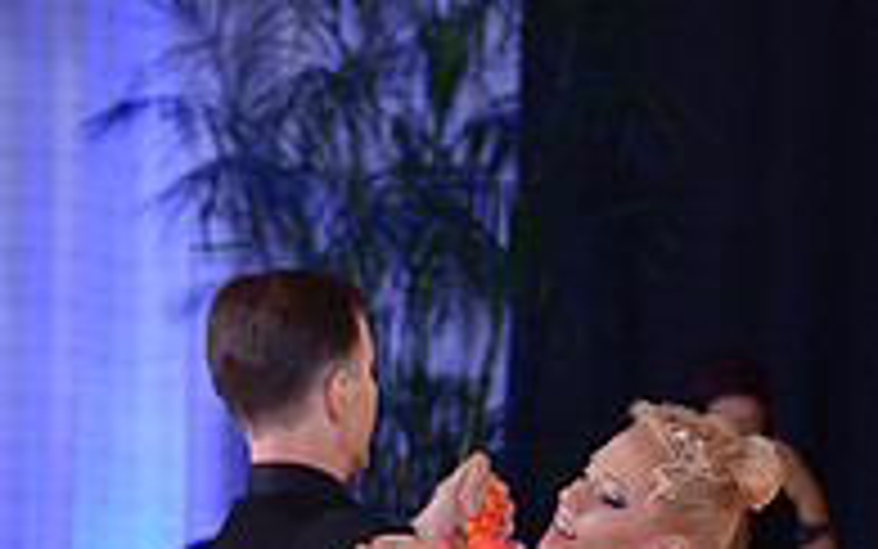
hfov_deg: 3.5
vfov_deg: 2.2
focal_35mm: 592
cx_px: 547
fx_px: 14170
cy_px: 1089
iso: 1250
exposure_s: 1/250
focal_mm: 195
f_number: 5.6
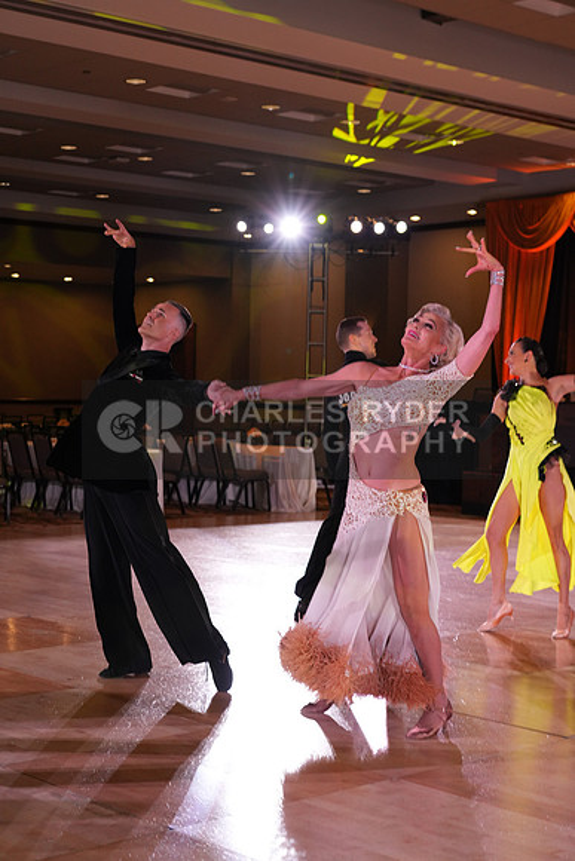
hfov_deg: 23.8
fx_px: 1365
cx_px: 288
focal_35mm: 57
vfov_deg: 35.0
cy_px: 430
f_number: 5
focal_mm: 57
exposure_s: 1/200
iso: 1600
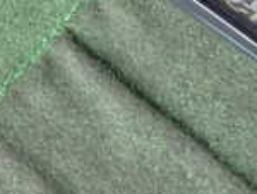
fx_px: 1130
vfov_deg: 9.7
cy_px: 15
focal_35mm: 152
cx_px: 351
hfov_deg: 12.5
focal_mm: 6.83
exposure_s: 1/40
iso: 640
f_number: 2.7
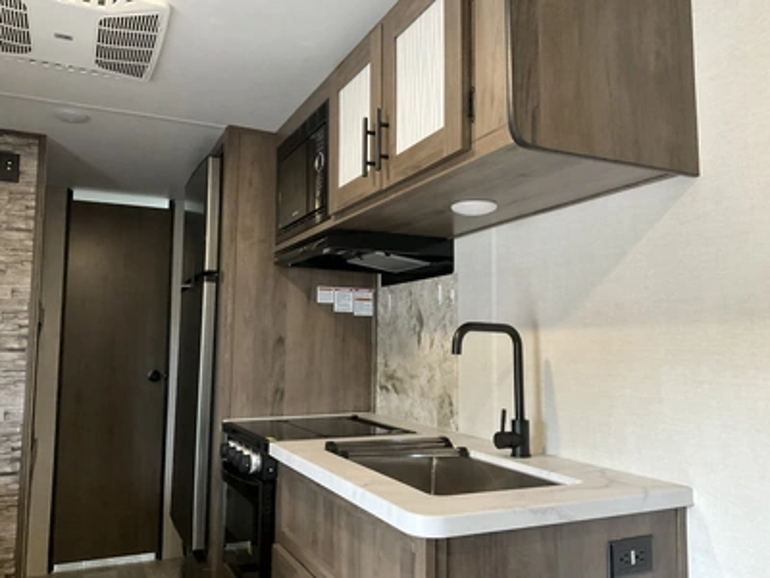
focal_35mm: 29
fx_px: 645
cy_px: 289
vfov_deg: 48.2
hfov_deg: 61.7
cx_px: 385
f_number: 1.8
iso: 250
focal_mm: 3
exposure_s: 1/60
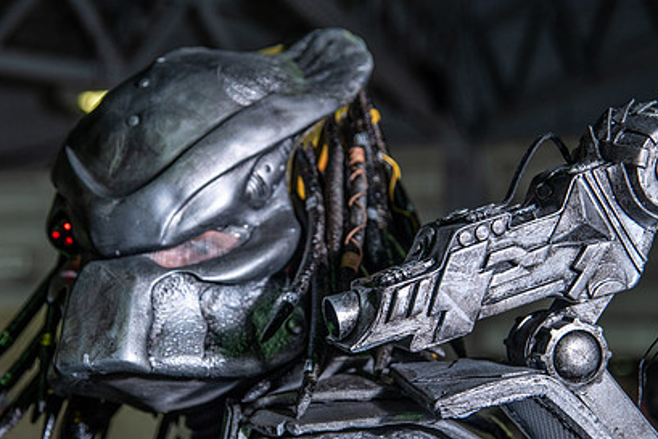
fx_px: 1243
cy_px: 273
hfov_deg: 29.6
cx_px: 265
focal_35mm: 68
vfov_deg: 20.0
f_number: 4
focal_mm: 48
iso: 320
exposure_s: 1/640
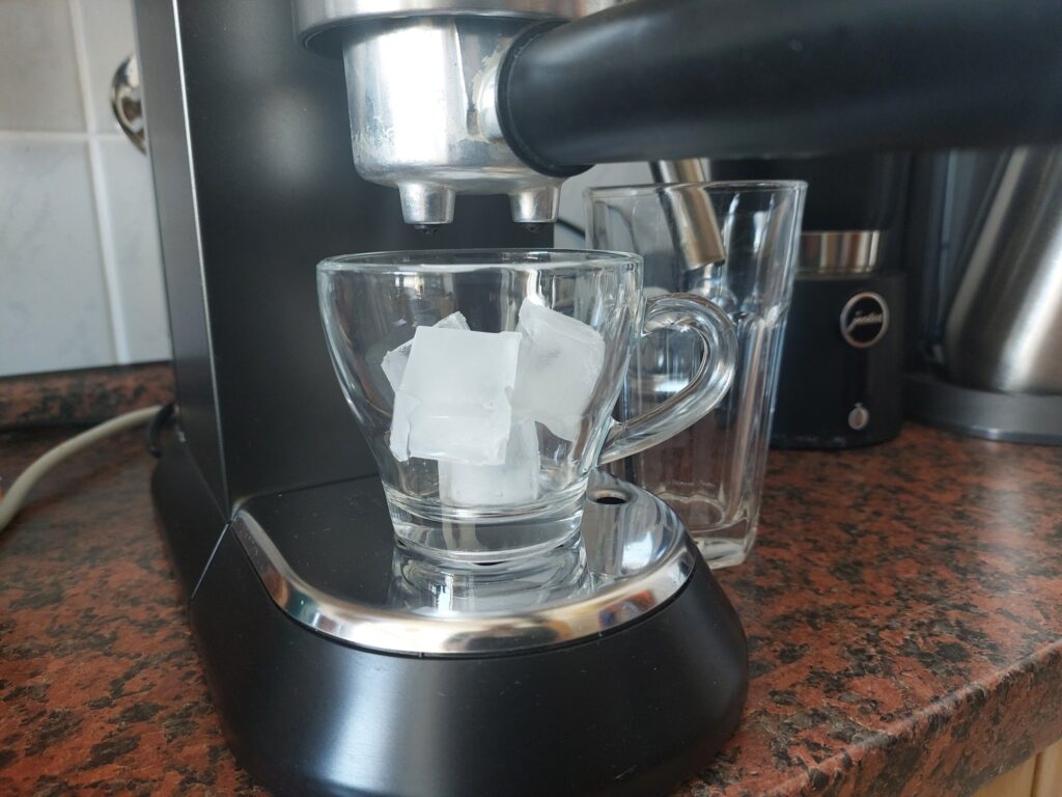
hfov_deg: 69.4
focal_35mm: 25
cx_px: 531
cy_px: 398
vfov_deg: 54.9
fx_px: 767
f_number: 1.8
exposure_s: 1/50
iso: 200
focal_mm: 5.23
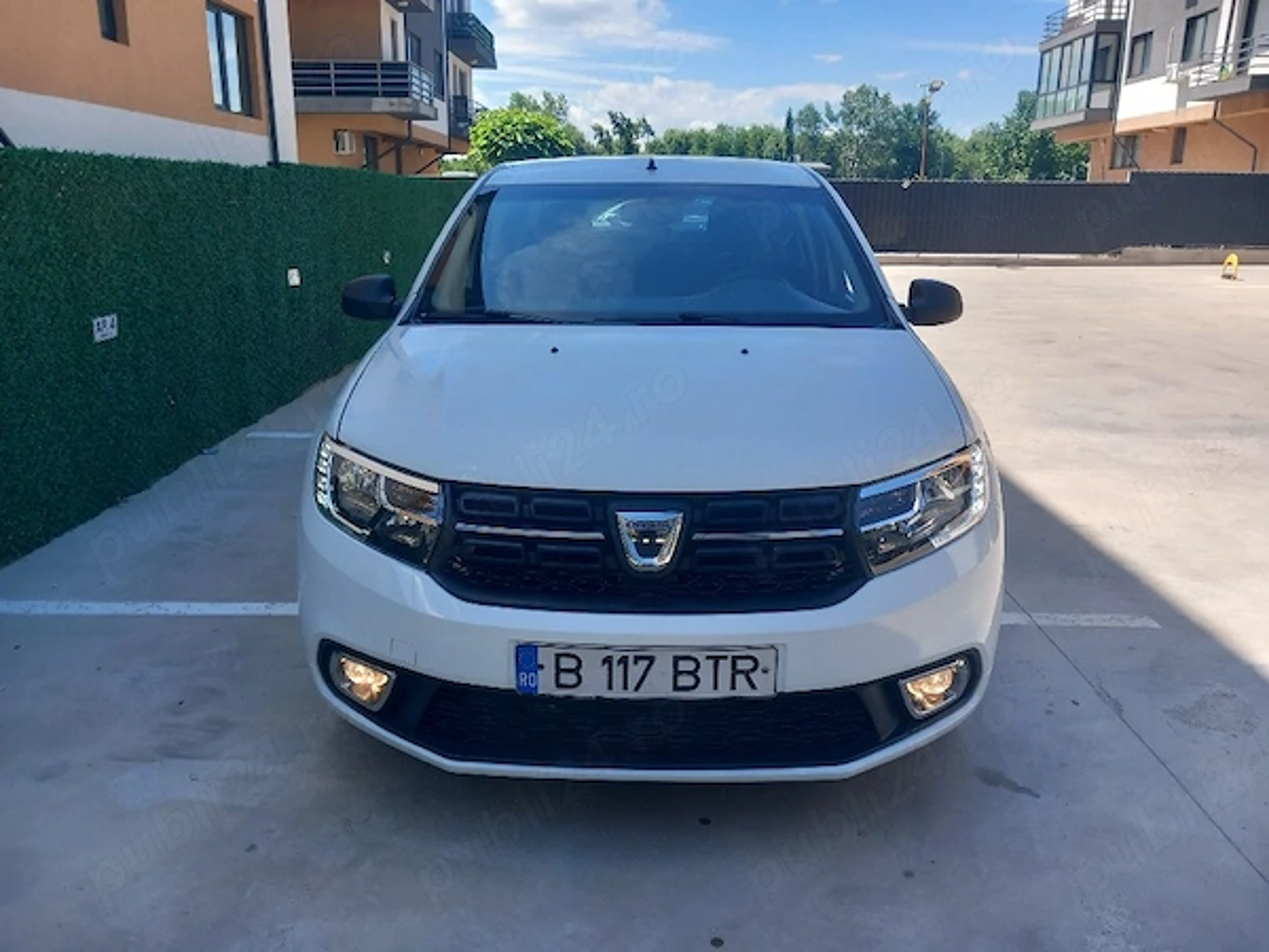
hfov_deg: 65.3
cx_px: 634
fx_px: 990
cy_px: 476
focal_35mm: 27
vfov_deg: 51.4
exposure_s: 1/196
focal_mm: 4
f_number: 1.8
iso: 20
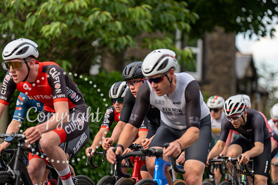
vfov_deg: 7.3
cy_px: 92
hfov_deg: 10.9
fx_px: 1452
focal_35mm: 188
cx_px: 139
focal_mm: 188
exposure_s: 1/800
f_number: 3.5
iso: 400
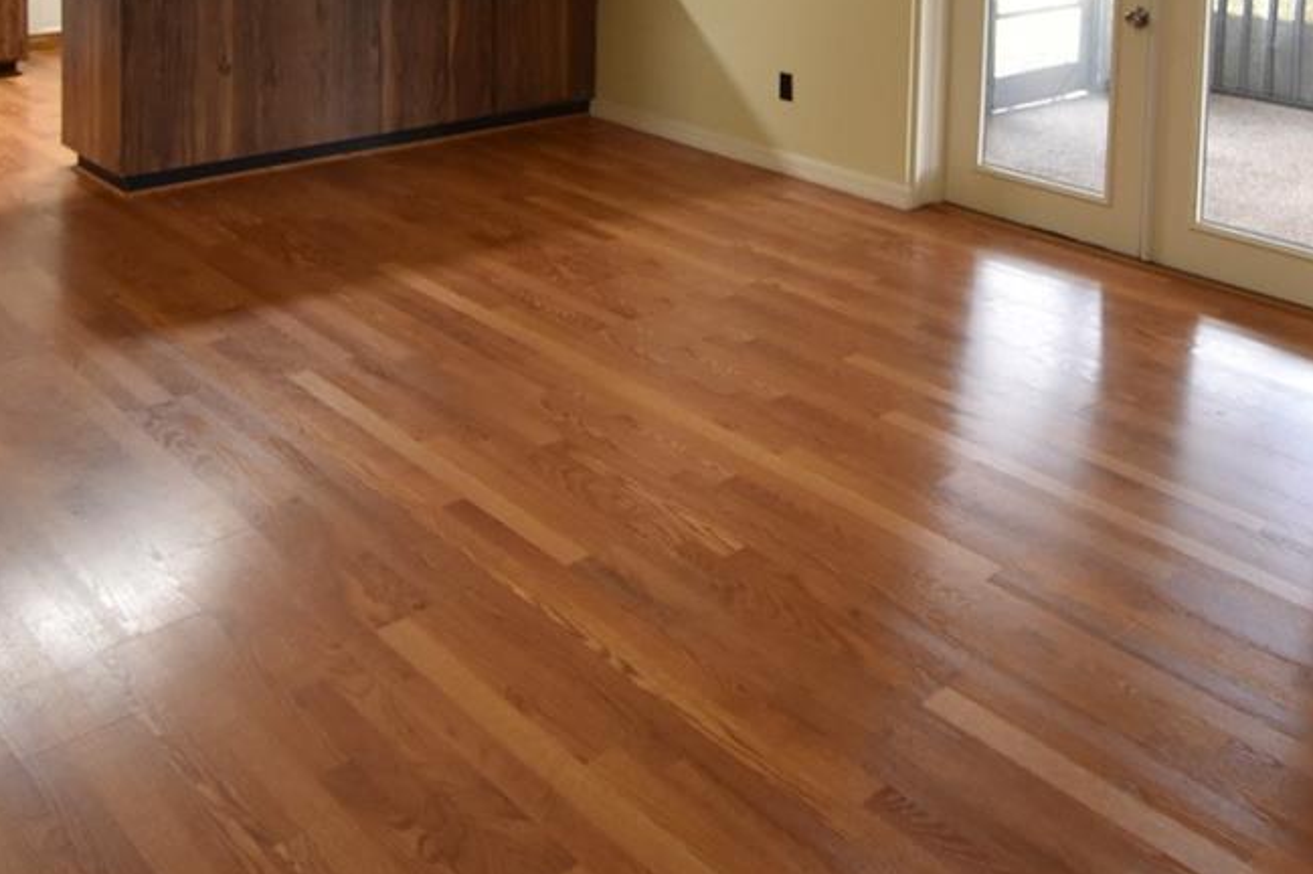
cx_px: 799
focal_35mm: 37
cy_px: -132
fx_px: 1349
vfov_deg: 31.1
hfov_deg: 51.5
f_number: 3.5
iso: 1000
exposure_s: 1/60
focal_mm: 10
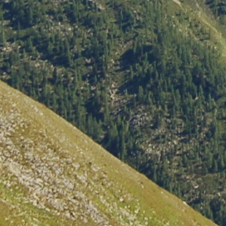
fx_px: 2674
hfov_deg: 4.8
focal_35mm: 362
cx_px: 283
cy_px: -262
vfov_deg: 4.7
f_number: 6.3
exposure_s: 1/160
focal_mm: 34
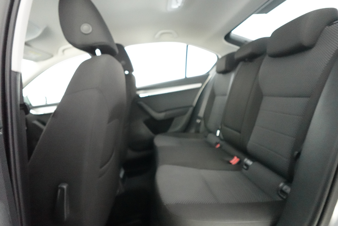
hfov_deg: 84.0
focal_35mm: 20
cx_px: 169
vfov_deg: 61.9
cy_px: 113
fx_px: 188
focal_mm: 7.6
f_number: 2
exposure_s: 1/80
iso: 5000
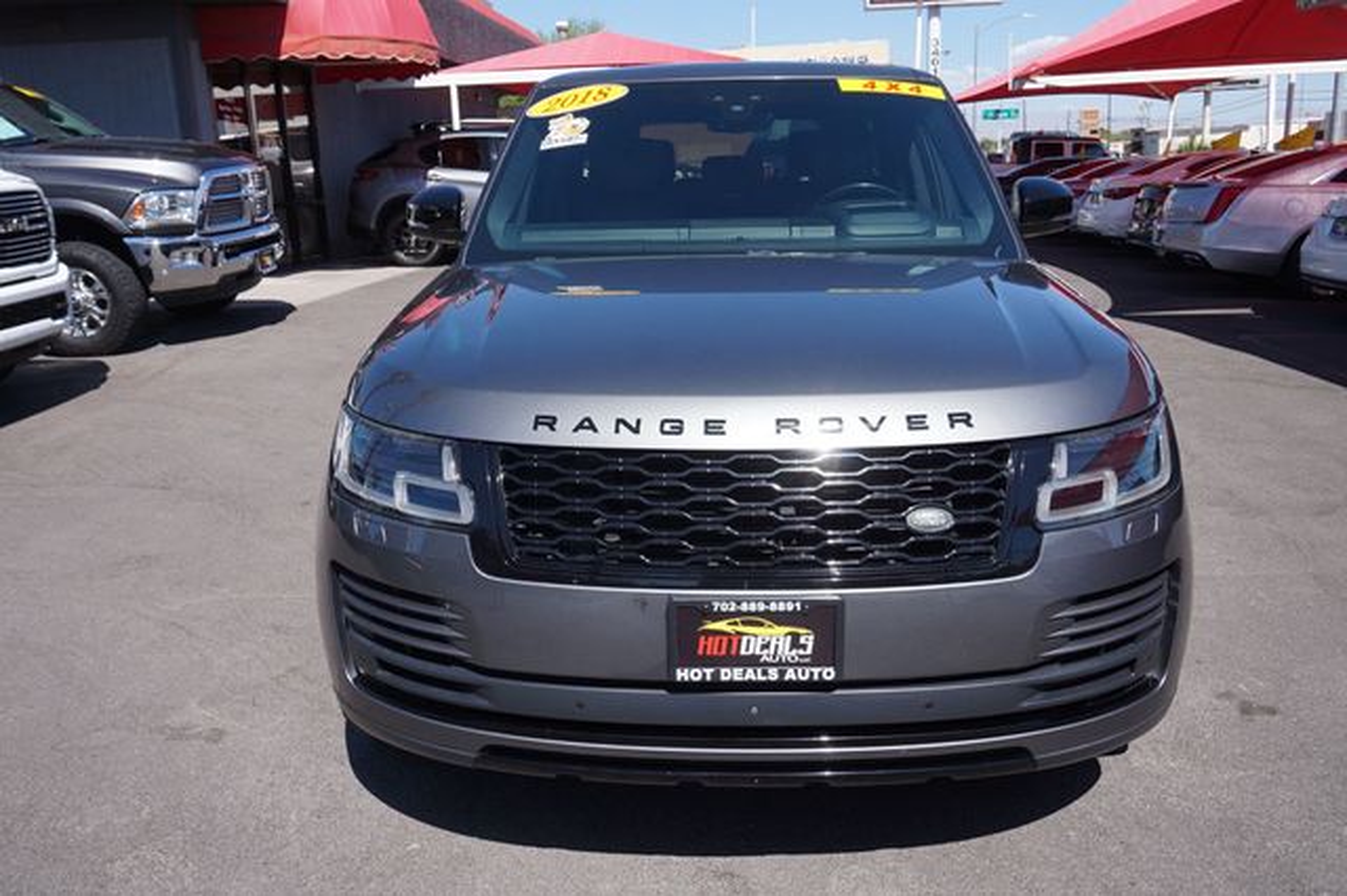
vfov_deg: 43.6
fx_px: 1122
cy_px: 448
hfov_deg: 62.0
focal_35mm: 30
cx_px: 674
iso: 100
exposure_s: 1/250
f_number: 8
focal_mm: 20
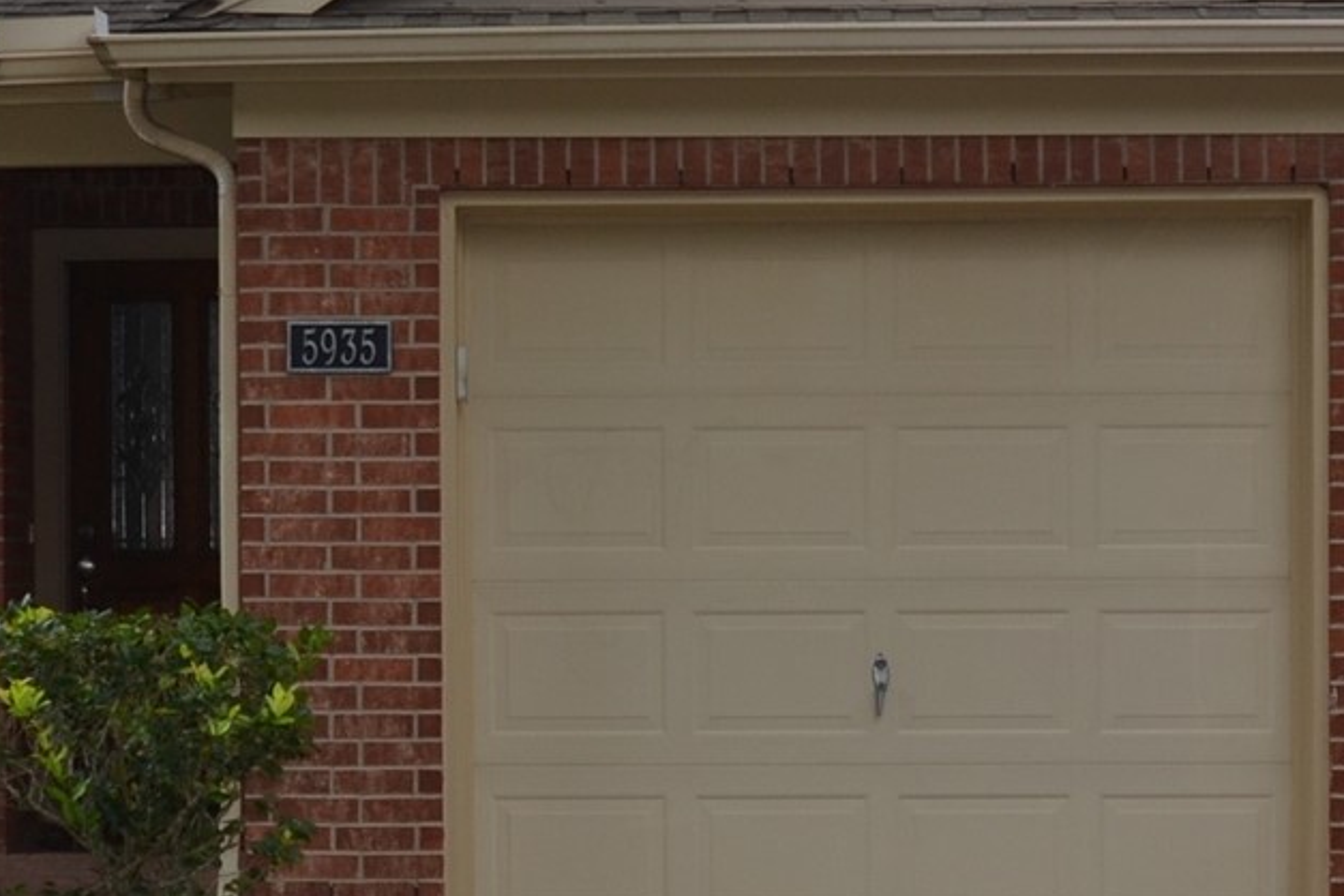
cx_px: 568
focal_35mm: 104
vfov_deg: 13.2
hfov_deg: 19.6
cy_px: 536
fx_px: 3882
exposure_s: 1/200
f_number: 5
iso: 100
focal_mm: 20
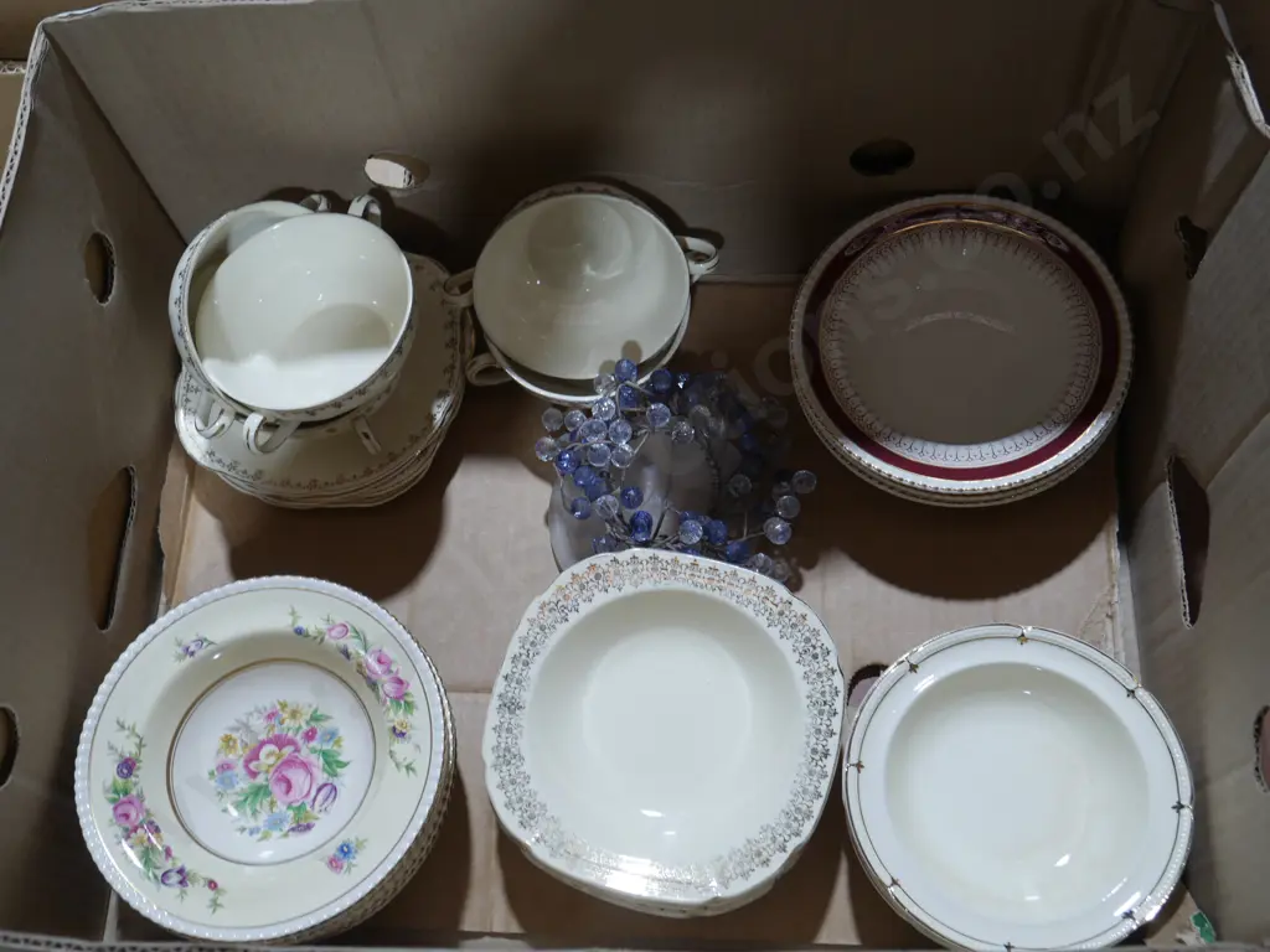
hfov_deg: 46.8
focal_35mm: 40
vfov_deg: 36.0
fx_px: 1468
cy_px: 476
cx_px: 635
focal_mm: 20
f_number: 4.4
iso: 250
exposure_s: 1/60
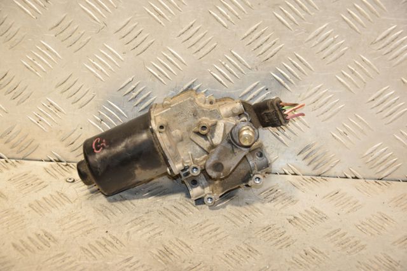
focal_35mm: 93
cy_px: 136
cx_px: 204
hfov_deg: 21.9
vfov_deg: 14.7
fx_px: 1051
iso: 800
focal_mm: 62
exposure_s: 1/200
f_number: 5.6
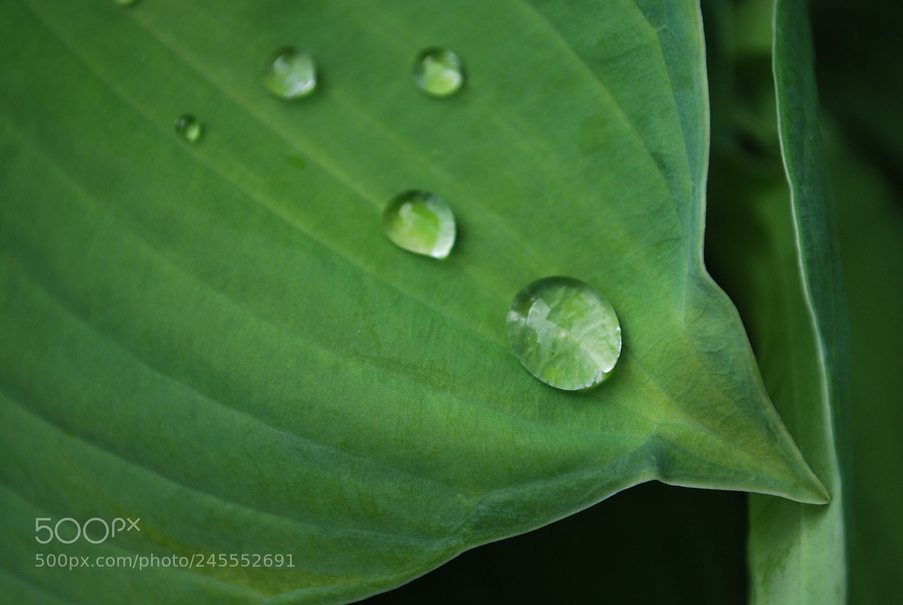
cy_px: 302
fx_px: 2072
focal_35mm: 82
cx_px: 452
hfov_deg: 24.6
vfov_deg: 16.6
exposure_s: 1/125
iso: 160
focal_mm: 55
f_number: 5.6
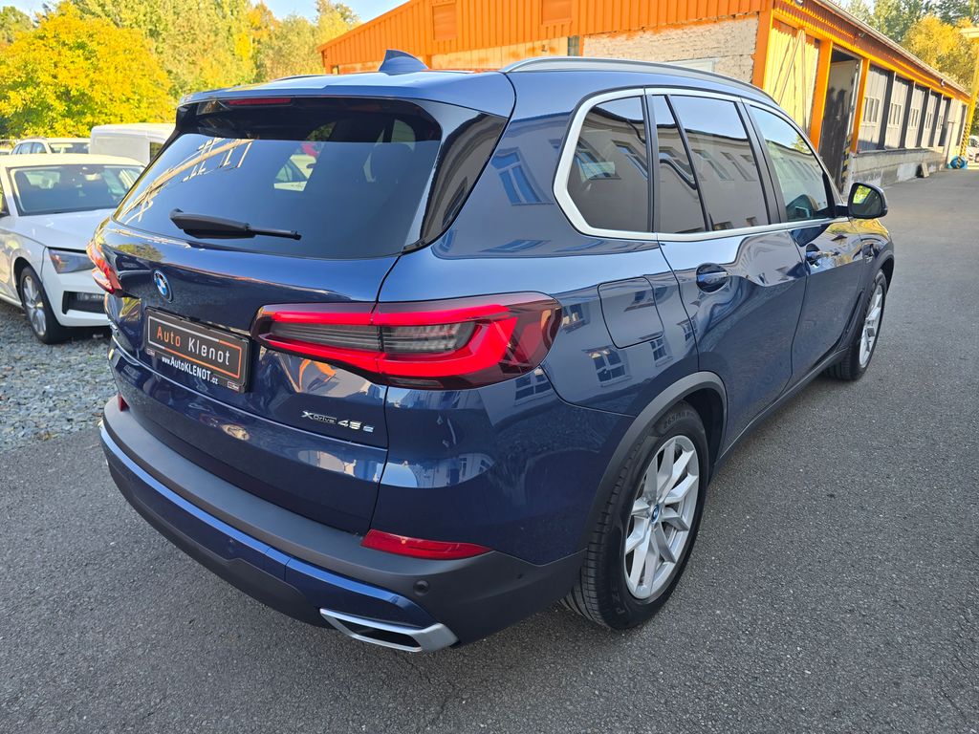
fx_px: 650
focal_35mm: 23
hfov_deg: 73.9
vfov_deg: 58.9
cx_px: 490
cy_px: 367
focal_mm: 6.3
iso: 20
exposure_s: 1/180
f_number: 1.7
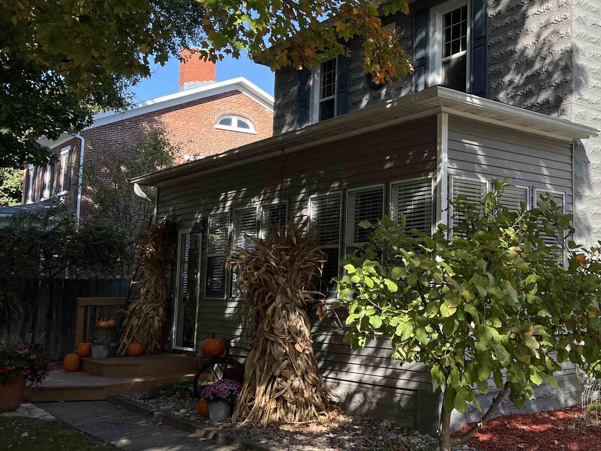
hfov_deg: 42.7
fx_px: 729
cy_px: 201
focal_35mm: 42
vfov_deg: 34.3
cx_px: 483
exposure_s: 1/2165
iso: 50
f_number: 1.5
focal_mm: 5.7
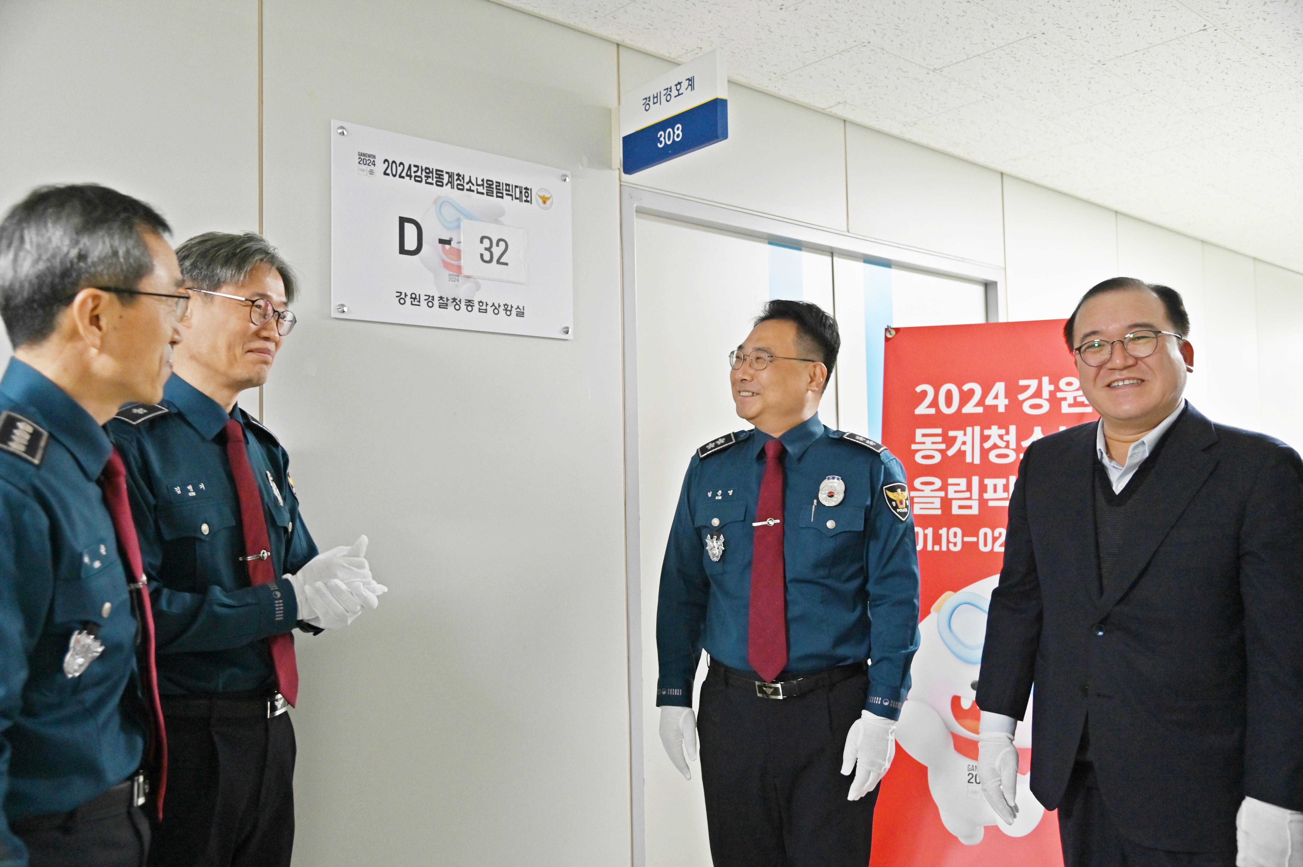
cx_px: 652
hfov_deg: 60.3
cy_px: 434
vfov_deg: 42.3
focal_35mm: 31
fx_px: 1121
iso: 3200
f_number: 4
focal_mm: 31
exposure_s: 1/125
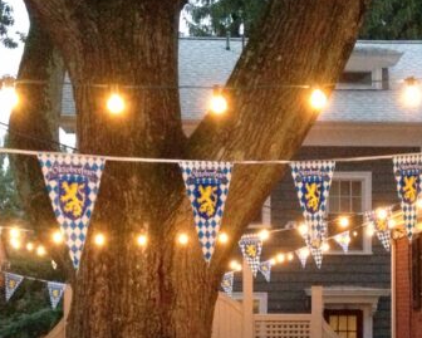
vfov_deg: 19.5
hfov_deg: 24.4
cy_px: 270
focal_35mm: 78
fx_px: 974
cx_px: 231
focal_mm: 4.28
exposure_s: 1/15
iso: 800
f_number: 2.4
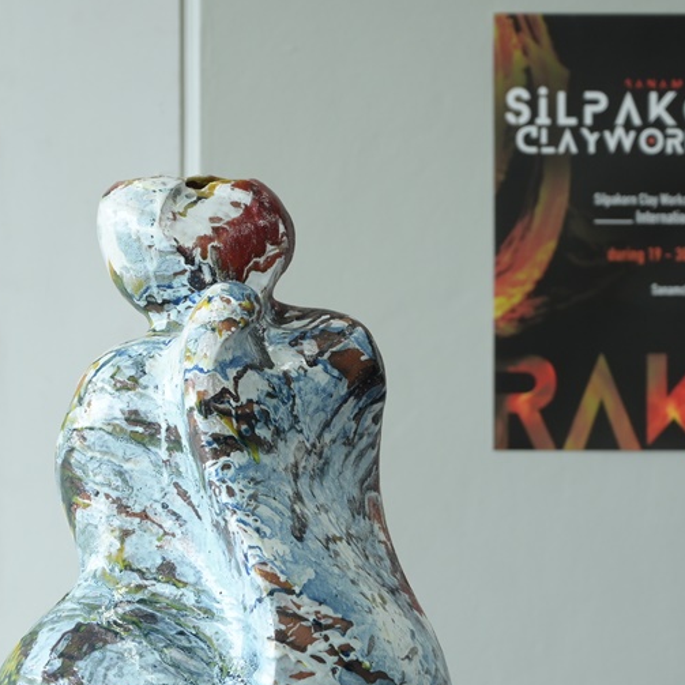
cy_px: 455
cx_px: 197
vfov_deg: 16.4
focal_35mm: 106
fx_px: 2373
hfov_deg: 16.4
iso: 500
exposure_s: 1/200
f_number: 4
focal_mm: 49
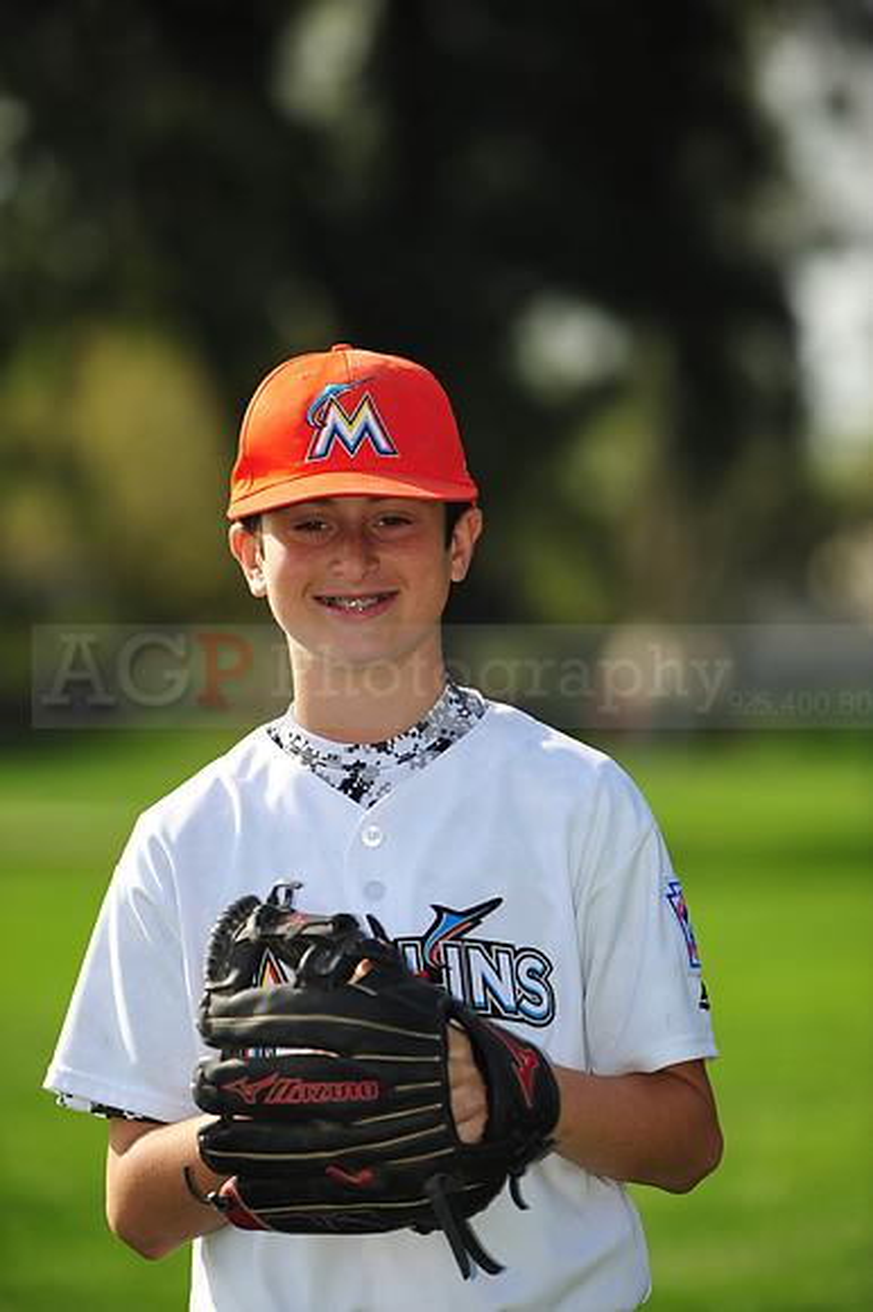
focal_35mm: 200
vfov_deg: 10.3
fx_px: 7283
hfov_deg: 6.9
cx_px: 436
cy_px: 656
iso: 200
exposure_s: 1/1000
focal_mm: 200
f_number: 4.5
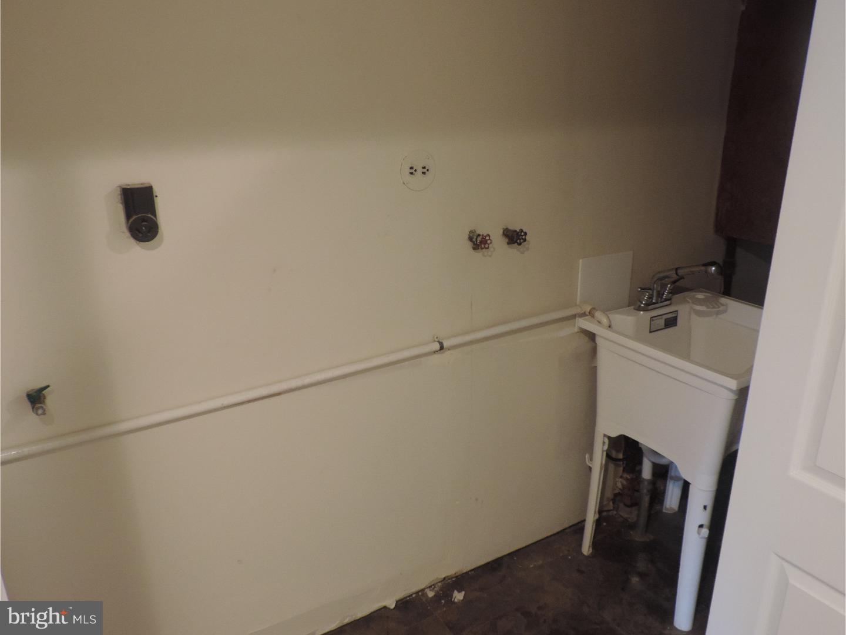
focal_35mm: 28
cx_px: 423
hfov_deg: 63.4
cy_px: 318
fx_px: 684
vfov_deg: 49.7
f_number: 3.1
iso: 400
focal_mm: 4.9
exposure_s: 1/20
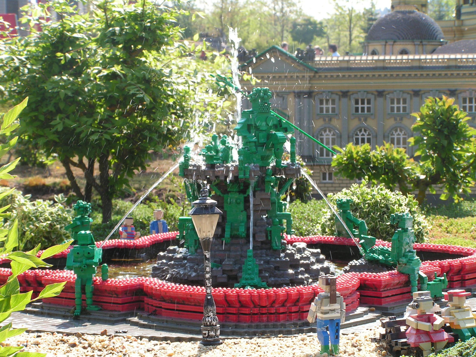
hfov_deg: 20.9
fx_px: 1293
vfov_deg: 15.7
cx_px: 238
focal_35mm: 94
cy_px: 178
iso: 50
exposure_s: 1/160
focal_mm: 15.6
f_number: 5
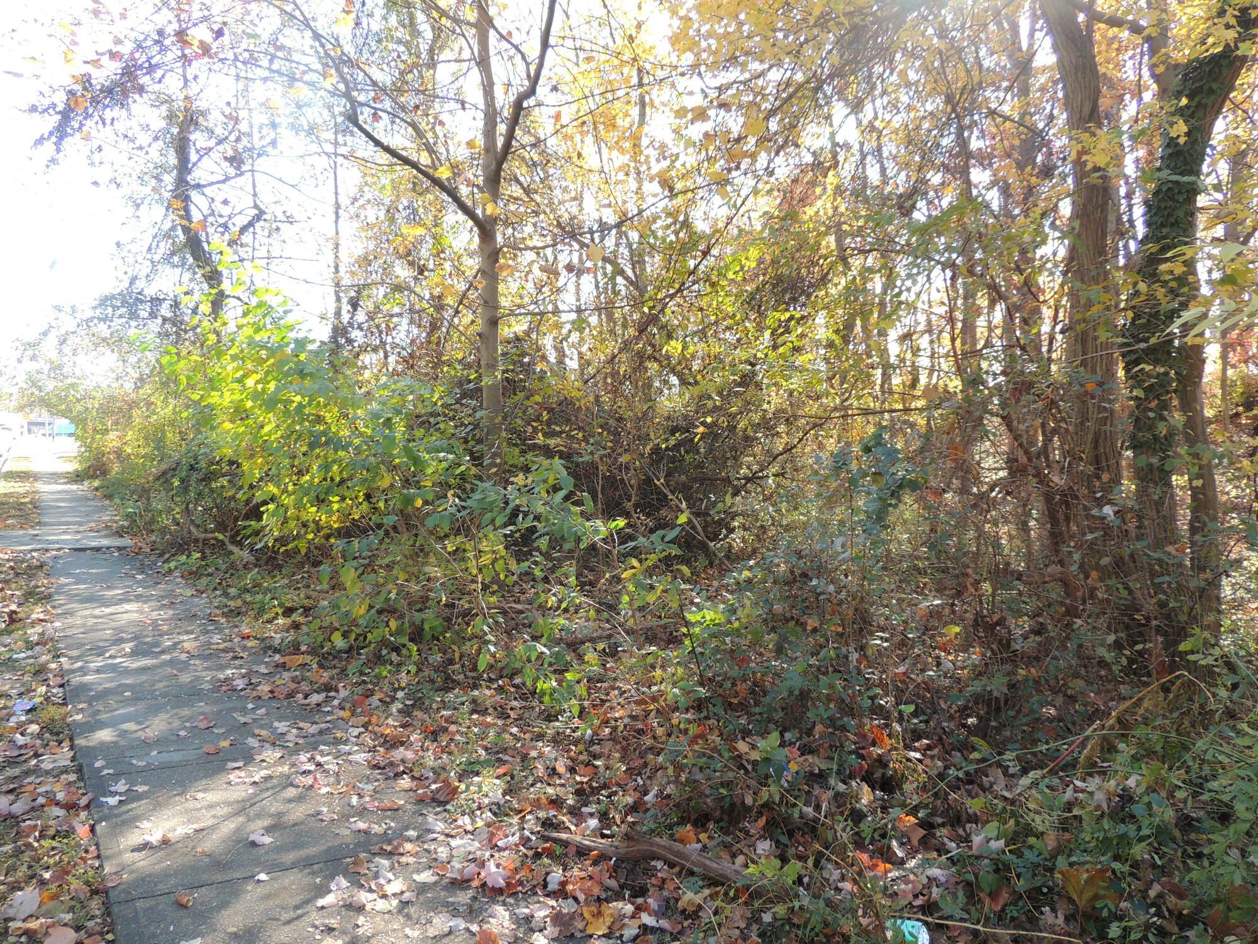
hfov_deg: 71.6
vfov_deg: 56.8
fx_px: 872
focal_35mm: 24
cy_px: 472
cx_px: 629
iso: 100
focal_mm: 4.3
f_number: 3
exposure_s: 1/80
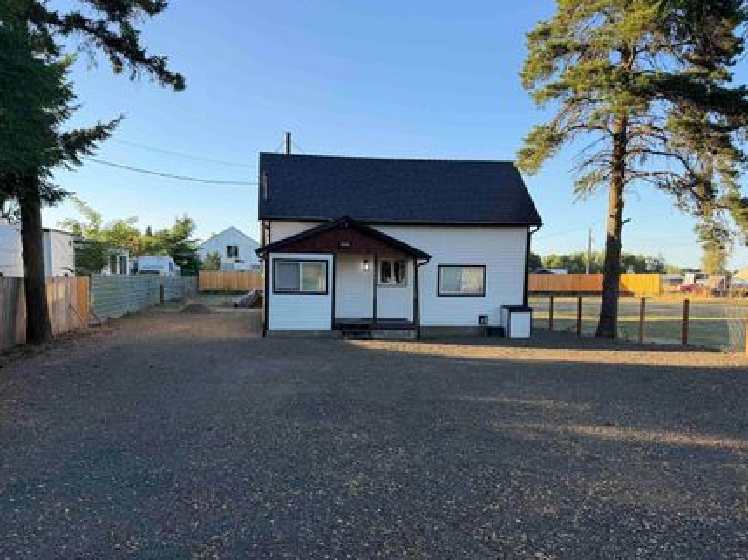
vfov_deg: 49.5
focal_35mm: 28
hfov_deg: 63.4
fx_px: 605
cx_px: 349
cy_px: 322
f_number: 1.78
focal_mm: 6.76
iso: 80
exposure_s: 1/1271
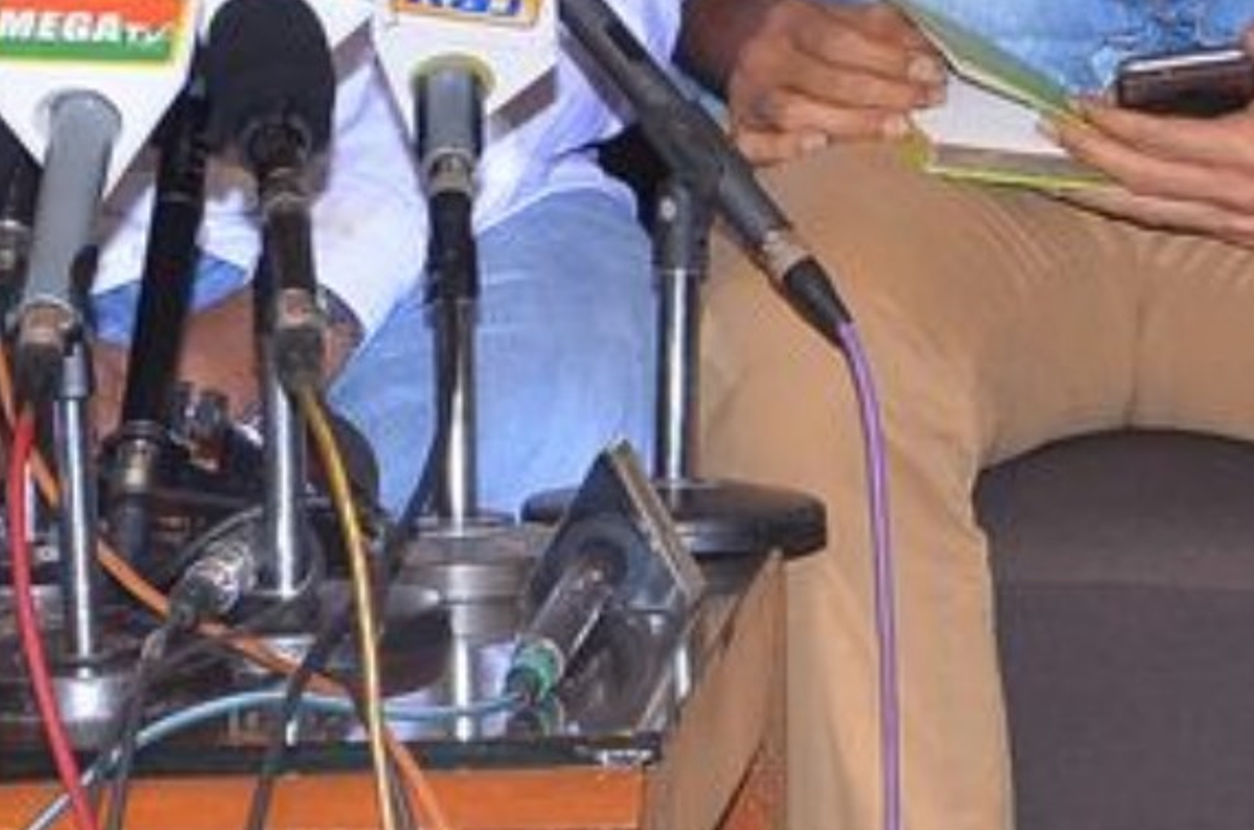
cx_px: 1255
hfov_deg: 7.7
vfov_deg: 5.1
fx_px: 9314
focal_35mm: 268
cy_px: -516
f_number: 6.3
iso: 1100
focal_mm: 45
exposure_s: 1/125
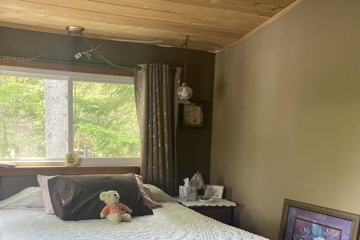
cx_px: 125
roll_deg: -1.9
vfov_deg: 33.5
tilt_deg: -5.8
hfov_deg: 48.9
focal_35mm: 39
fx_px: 390
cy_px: 180
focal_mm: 4.25
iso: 200
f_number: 1.8
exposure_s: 1/60
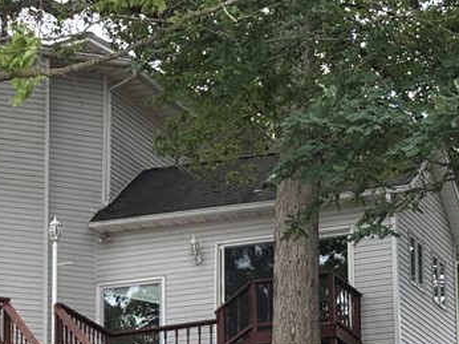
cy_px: 383
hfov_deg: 12.7
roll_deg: -0.5
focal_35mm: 154
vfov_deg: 9.5
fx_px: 2041
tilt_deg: +11.2
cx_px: -17
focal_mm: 5.96
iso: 32
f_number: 1.6
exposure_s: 1/411
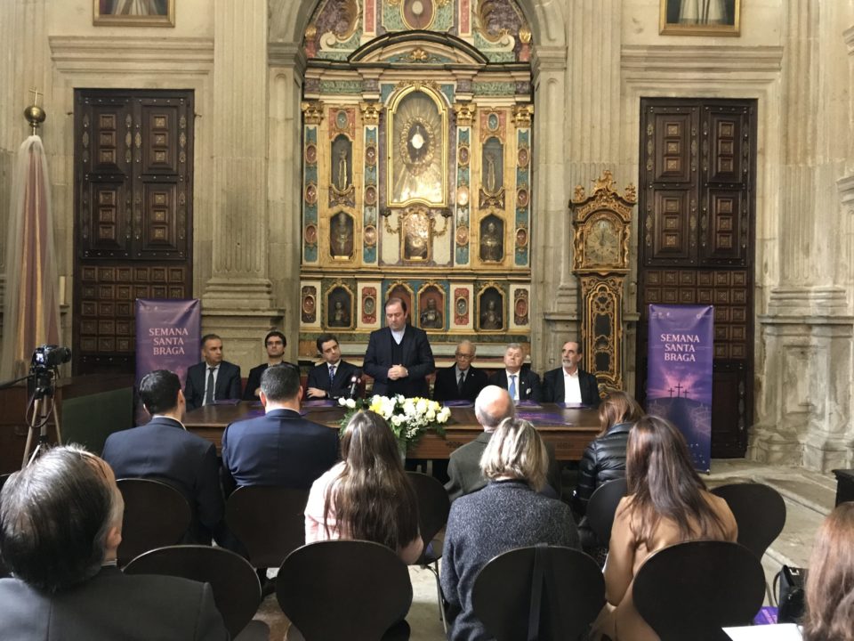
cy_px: 320
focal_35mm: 28
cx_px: 427
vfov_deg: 49.7
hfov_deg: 63.4
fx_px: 691
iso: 100
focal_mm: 3.99
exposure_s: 1/5
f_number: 1.8
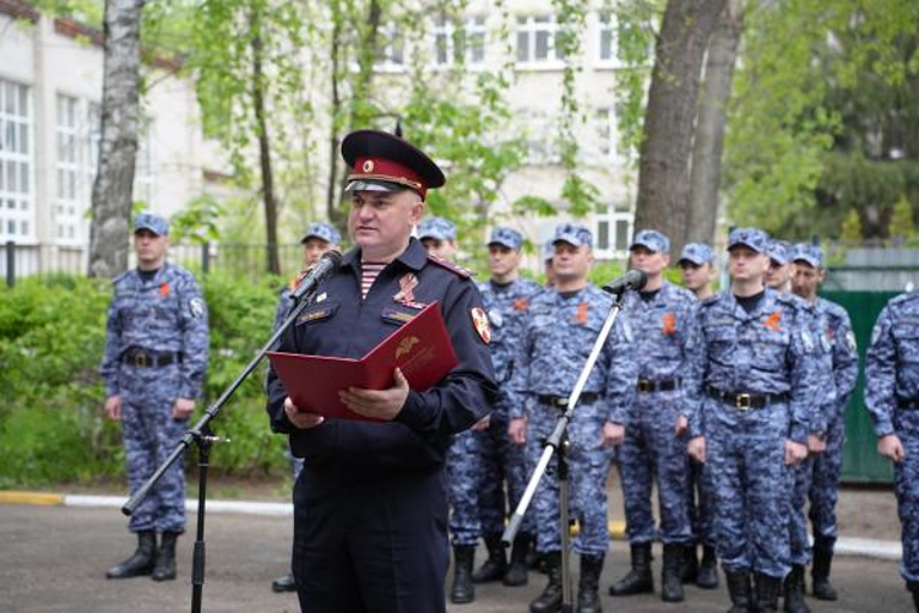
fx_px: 1914
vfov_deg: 18.2
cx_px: 460
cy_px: 306
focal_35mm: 75
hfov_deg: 27.0
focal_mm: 75
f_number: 4
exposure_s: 1/160
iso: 800
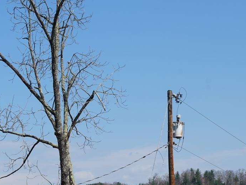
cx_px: -39
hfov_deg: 21.6
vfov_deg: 16.5
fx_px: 604
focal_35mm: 85
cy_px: 231
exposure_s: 1/200
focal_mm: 30
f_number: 10
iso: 100
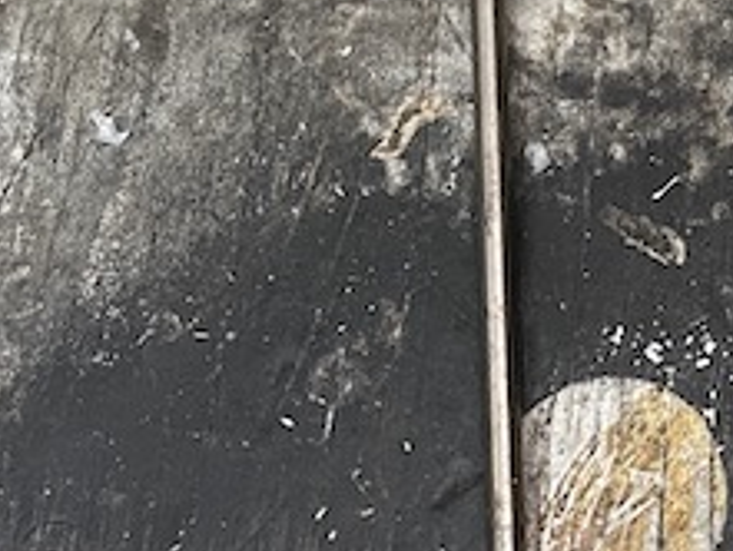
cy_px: -119
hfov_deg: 19.5
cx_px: 899
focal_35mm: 94
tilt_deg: -62.9
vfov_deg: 15.2
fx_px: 1992
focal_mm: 4.2
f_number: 1.6
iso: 500
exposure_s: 1/60
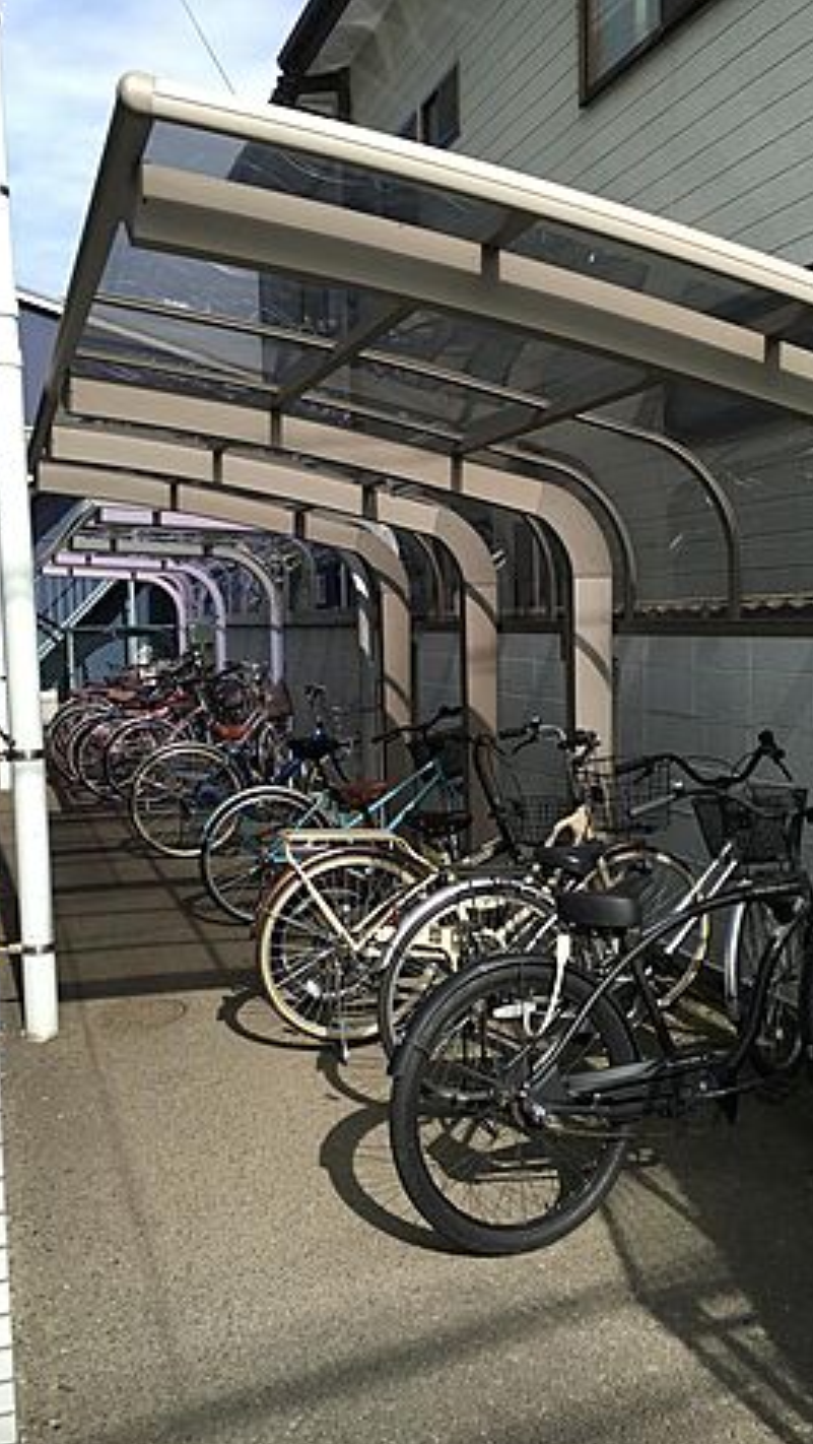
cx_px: 460
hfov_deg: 36.7
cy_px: 728
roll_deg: +1.3
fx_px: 1225
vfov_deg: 61.0
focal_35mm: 32
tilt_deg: -4.0
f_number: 2.2
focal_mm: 4.15
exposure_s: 1/746
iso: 25
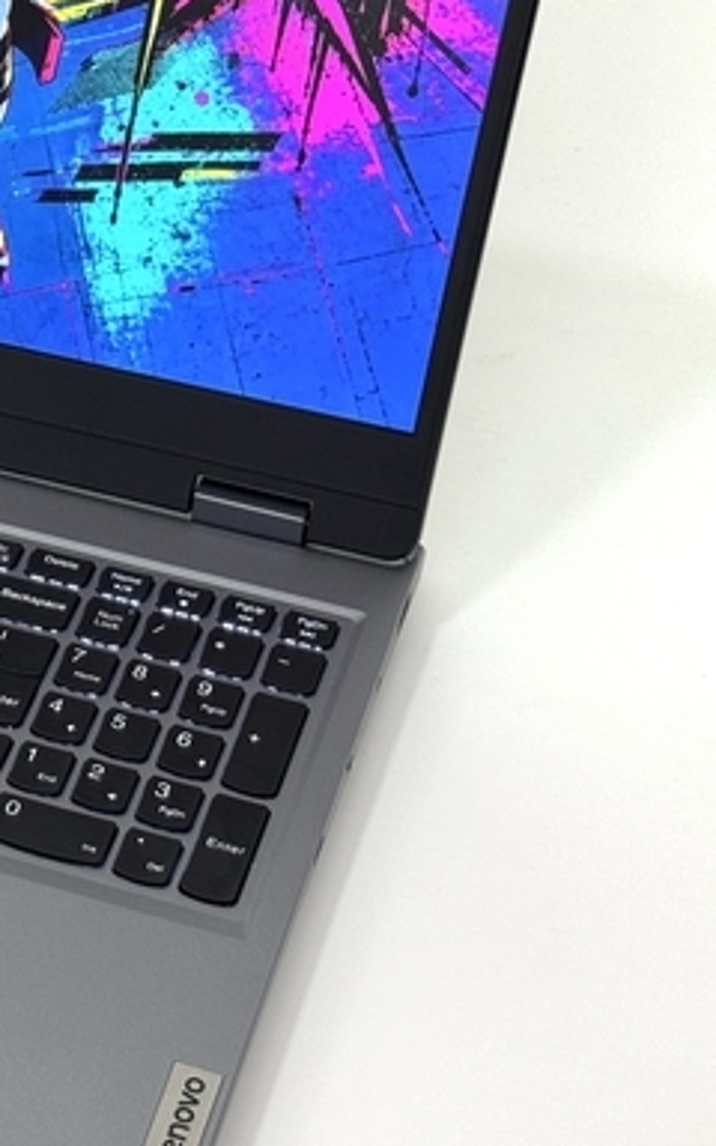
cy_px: 343
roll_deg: +2.6
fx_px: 3309
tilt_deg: -36.6
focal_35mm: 106
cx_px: -364
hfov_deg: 11.8
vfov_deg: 19.5
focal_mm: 6.76
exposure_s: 1/100
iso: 64
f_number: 1.78
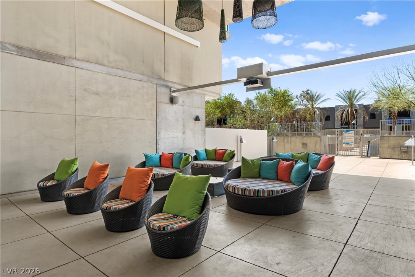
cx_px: 208
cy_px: 138
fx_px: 231
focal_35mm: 20
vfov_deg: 61.9
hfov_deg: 84.0
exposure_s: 1/125
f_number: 8
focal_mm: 20
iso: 400
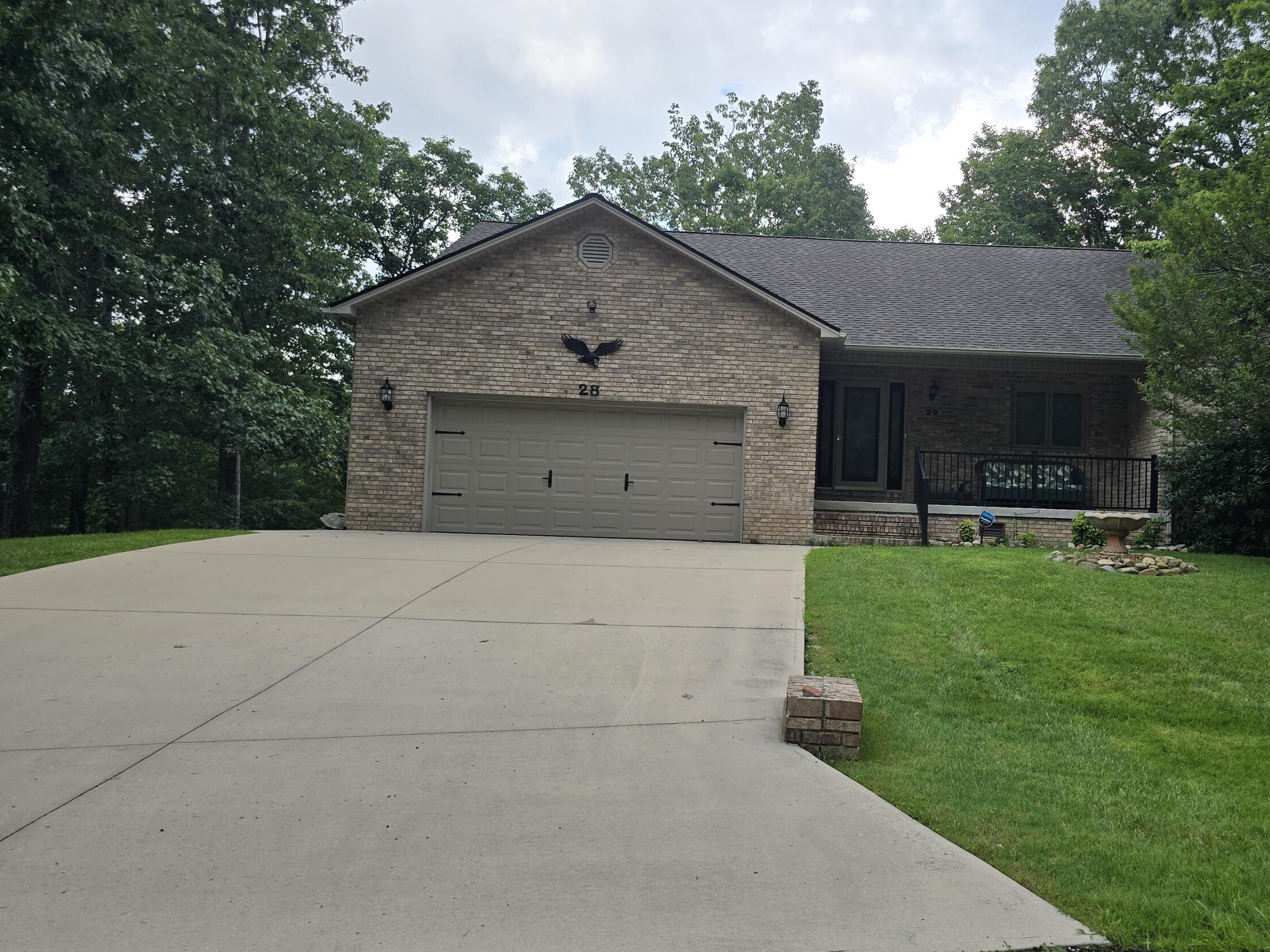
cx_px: 831
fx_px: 1137
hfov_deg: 57.3
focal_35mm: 31
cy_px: 475
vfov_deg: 45.4
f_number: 1.7
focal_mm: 6.3
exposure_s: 1/425
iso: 12
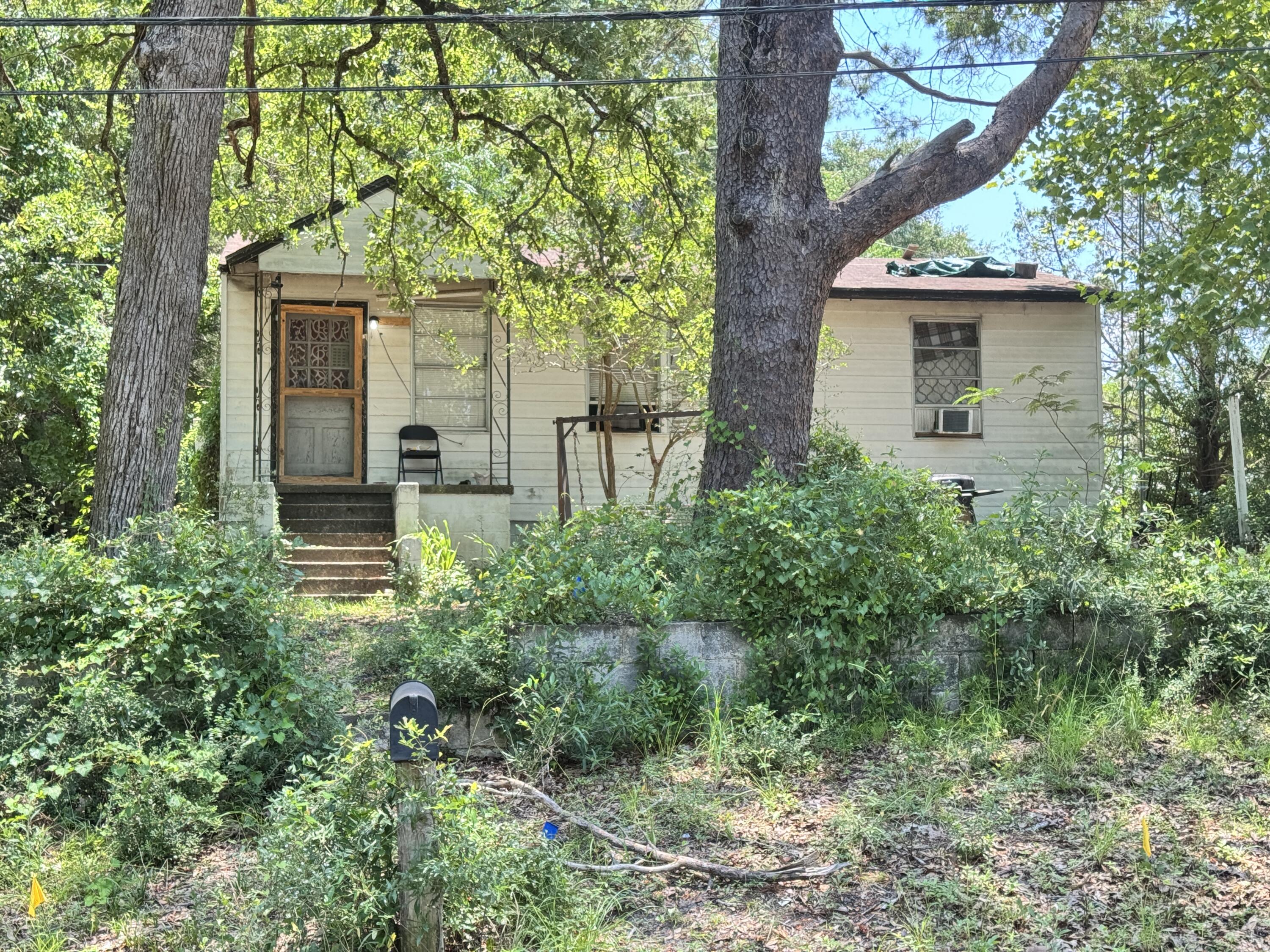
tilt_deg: +4.8
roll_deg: +0.6
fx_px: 1761
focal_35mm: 48
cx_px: 635
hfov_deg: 39.7
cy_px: 476
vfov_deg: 30.3
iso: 64
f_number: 1.78
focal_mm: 6.76
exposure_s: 1/263
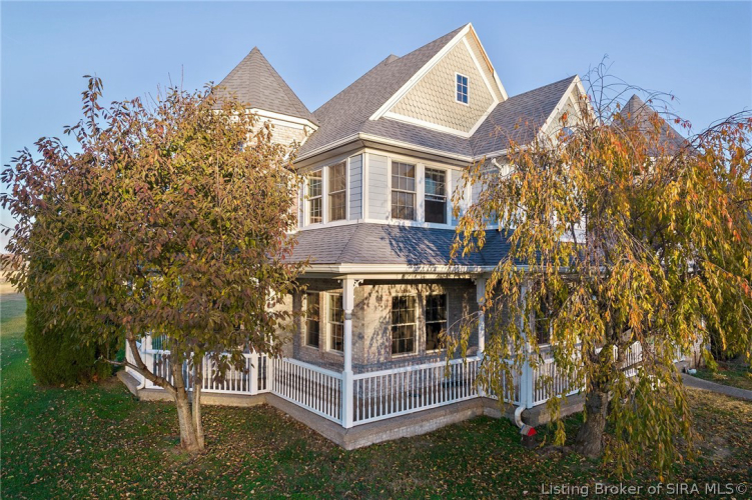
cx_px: 376
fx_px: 459
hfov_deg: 78.6
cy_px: 250
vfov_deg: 57.2
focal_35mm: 22
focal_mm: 8.38
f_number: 2.8
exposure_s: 1/50
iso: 100
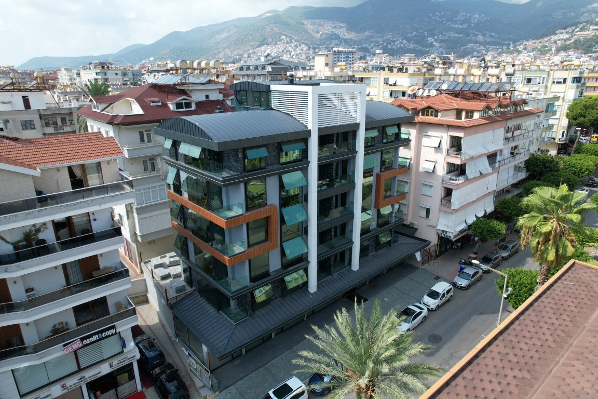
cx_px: 299
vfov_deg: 57.2
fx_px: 365
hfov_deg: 78.6
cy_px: 200
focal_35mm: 22
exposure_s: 1/1250
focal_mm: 8.38
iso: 100
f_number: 2.8
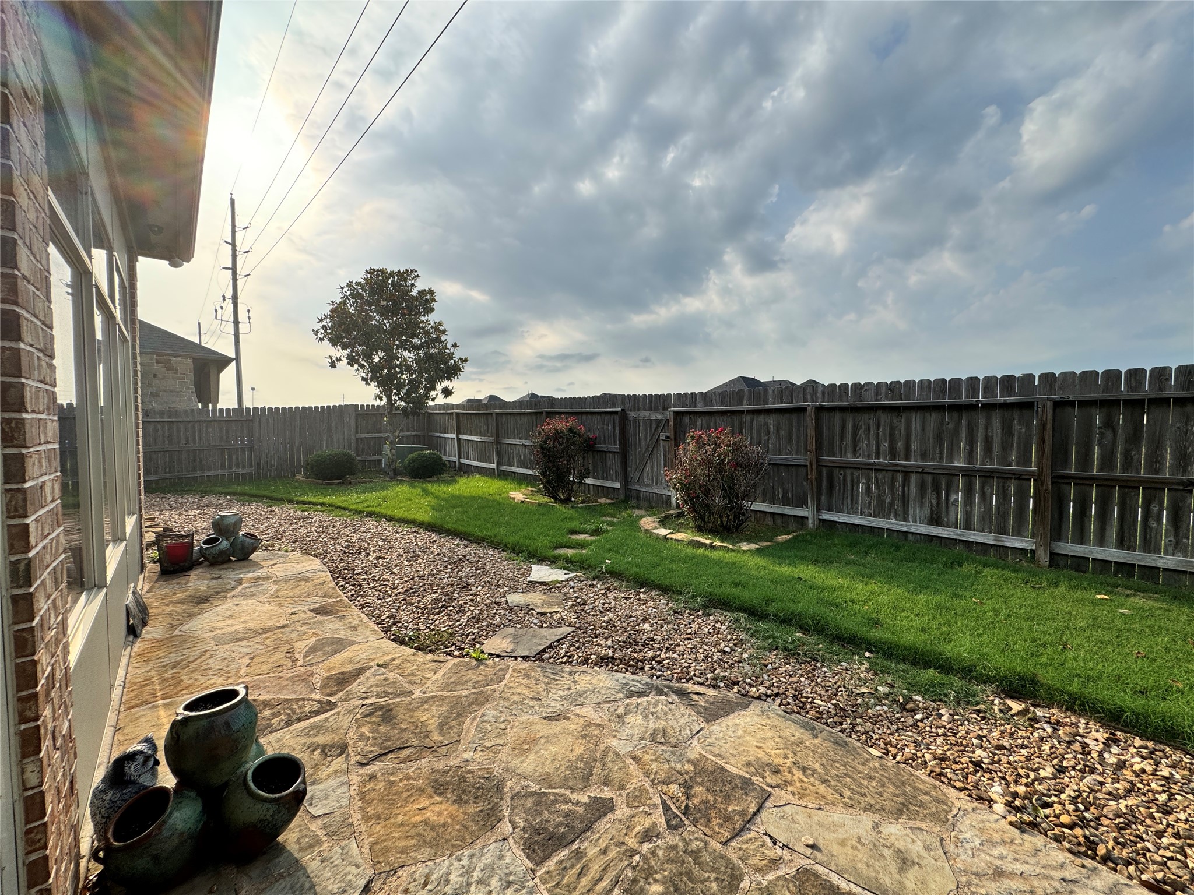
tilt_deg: -2.5
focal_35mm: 14
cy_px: 448
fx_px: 483
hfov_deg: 102.1
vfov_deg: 85.7
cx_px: 597
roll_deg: -0.9
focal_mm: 2.22
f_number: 2.2
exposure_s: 1/1198
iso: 50
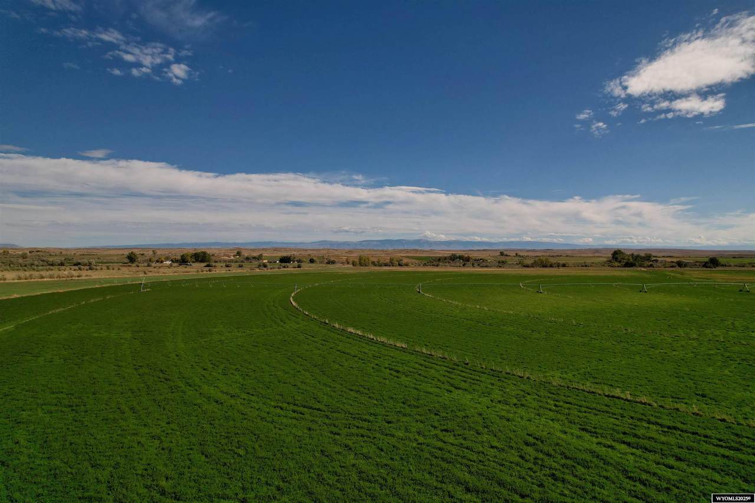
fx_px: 461
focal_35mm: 22
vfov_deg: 57.2
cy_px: 252
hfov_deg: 78.6
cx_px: 378
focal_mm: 8.38
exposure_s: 1/350
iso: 100
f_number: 2.8
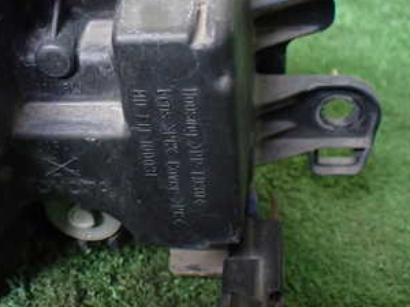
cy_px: 79
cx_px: 75
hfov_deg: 31.3
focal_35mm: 60
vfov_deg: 24.2
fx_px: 711
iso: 640
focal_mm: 5.4
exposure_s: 1/125
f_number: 2.3
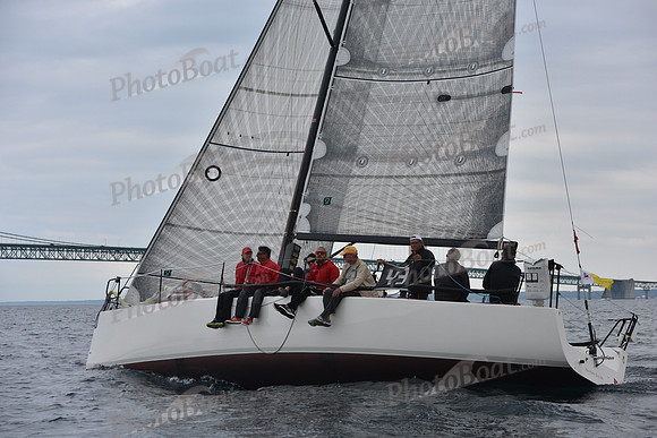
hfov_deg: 28.8
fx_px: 1278
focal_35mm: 70
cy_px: 219
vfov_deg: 19.5
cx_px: 328
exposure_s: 1/800
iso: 400
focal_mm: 70
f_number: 5.6
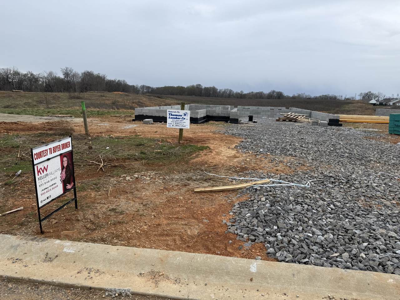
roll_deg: -1.9
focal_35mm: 24
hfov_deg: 71.6
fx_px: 277
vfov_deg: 56.8
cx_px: 200
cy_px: 150
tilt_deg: -11.0
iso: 80
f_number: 1.78
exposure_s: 1/2907
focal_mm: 6.76
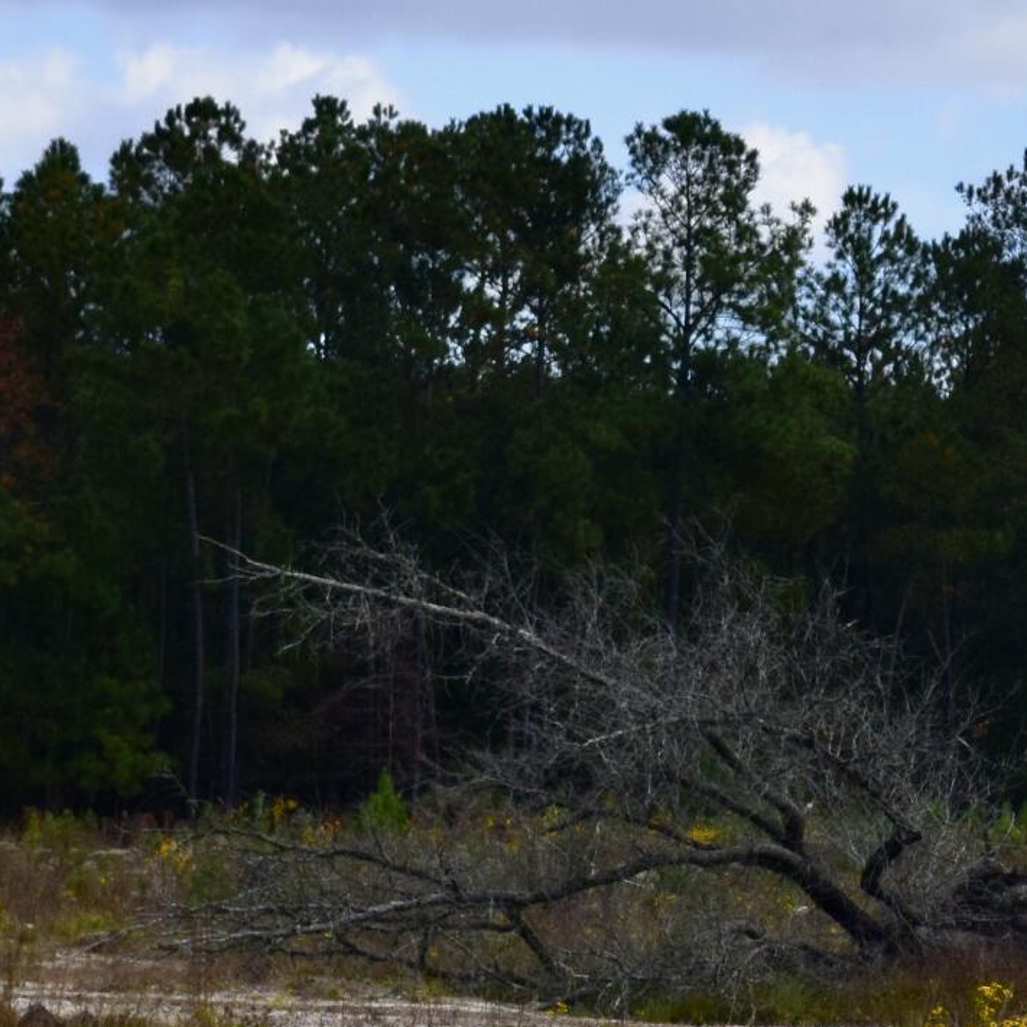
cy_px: 573
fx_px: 7217
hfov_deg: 8.0
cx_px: 1525
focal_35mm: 215
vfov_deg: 8.1
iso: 360
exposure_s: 1/500
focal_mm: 40
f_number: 11
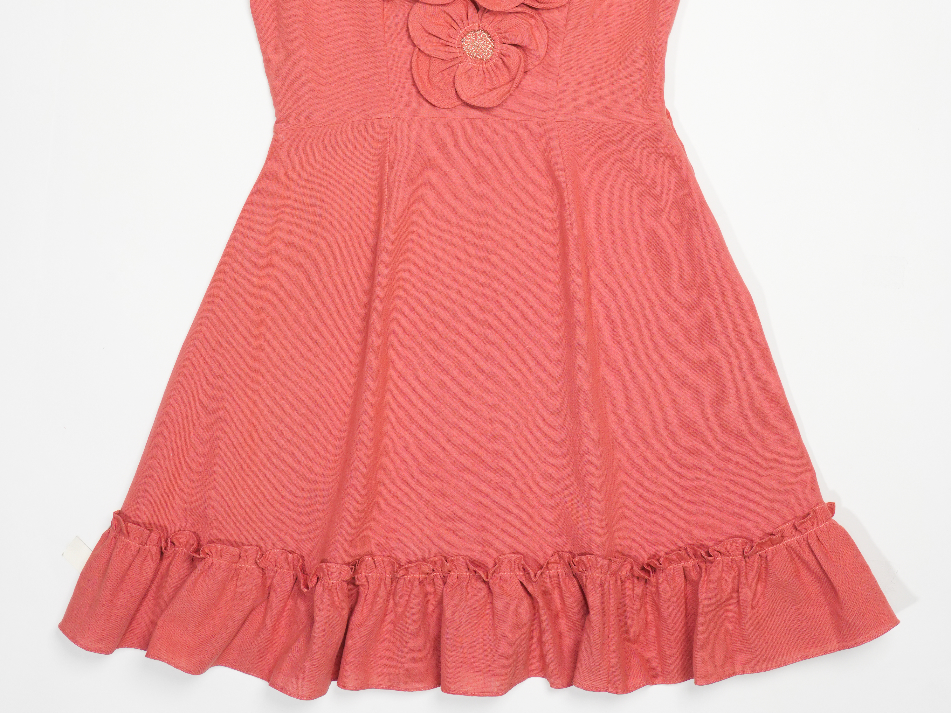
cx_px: 472
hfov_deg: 35.5
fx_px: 1484
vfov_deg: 26.3
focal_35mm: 54
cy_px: 105
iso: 800
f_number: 11
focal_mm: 37
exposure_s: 1/50
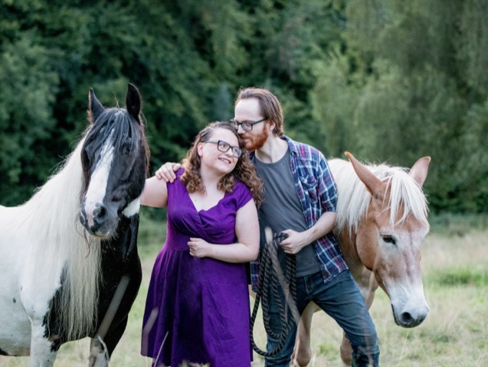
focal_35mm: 99
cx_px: 234
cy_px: 169
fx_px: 1396
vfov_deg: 14.9
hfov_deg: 19.8
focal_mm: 82
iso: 2500
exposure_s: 1/320
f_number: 2.8
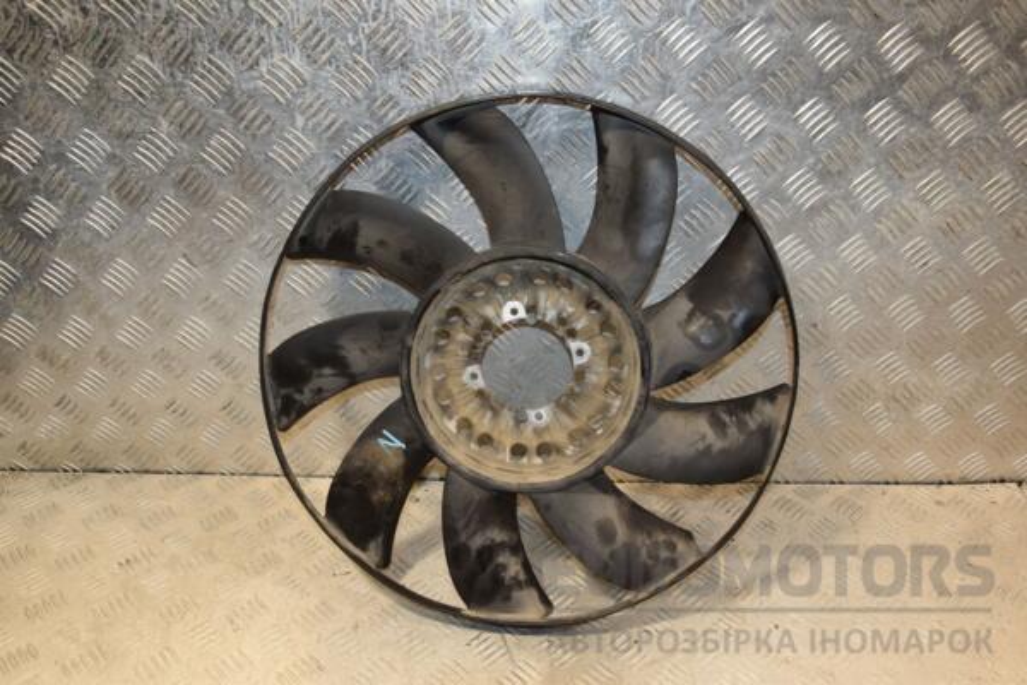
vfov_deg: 41.7
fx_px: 899
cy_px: 342
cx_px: 514
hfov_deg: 59.5
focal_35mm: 32
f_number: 5.6
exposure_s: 1/200
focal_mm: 21
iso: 800
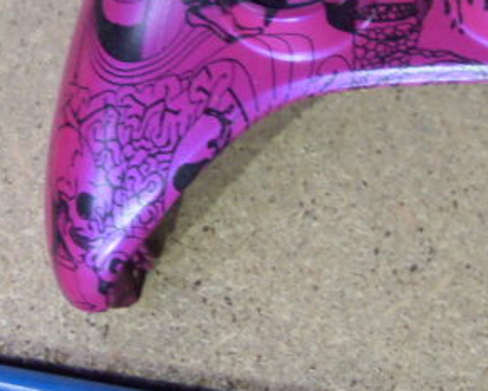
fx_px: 1358
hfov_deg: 20.0
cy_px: 106
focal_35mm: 94
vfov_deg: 16.3
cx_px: 423
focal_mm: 6.3
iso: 200
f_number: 2.8
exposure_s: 1/20
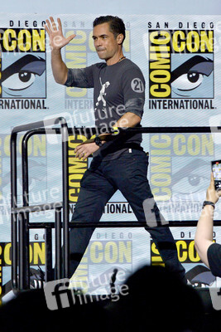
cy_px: 166
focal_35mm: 270
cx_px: 110
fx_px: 2484
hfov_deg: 5.1
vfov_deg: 7.6
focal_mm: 270
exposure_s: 1/250
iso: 1600
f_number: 6.3
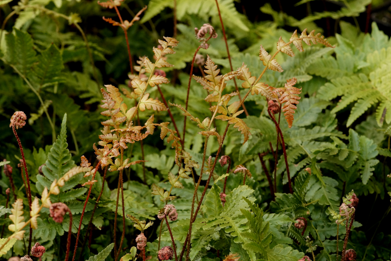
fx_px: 1911
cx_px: 174
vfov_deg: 7.8
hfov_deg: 11.7
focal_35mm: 176
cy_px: 135
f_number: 8
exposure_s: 1/160
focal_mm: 100
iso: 1000
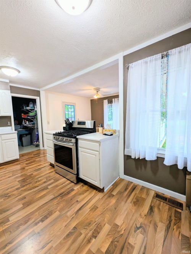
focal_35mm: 13
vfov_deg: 106.1
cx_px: 96
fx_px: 95
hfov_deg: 90.1
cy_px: 127
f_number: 2.2
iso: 47
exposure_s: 1/24
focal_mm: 1.95
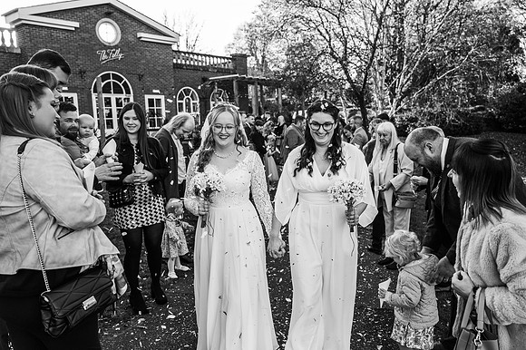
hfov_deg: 64.6
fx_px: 416
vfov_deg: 45.6
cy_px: 175
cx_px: 263
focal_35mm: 28
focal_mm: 28.5
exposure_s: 1/640
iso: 450
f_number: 4
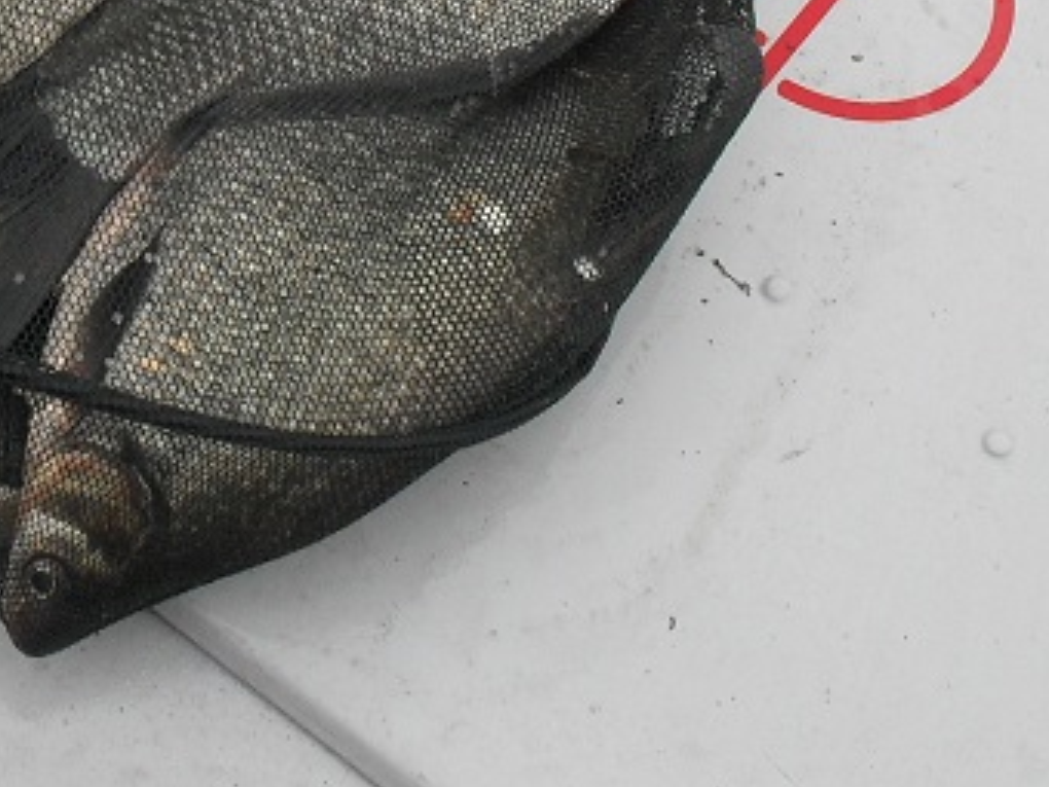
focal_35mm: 96
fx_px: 2909
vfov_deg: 14.7
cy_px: -247
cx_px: 147
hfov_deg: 20.1
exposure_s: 1/125
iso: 100
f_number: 3.2
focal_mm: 6.3
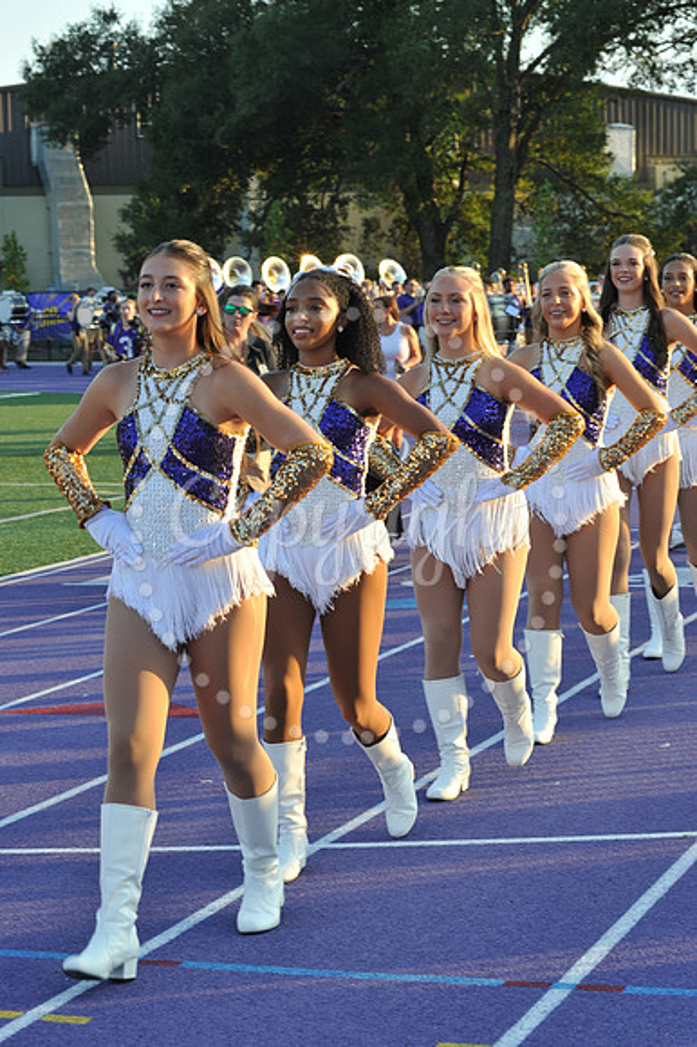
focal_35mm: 86
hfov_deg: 15.9
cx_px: 348
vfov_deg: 23.7
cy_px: 524
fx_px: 2500
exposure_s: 1/125
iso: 400
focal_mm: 86
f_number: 10
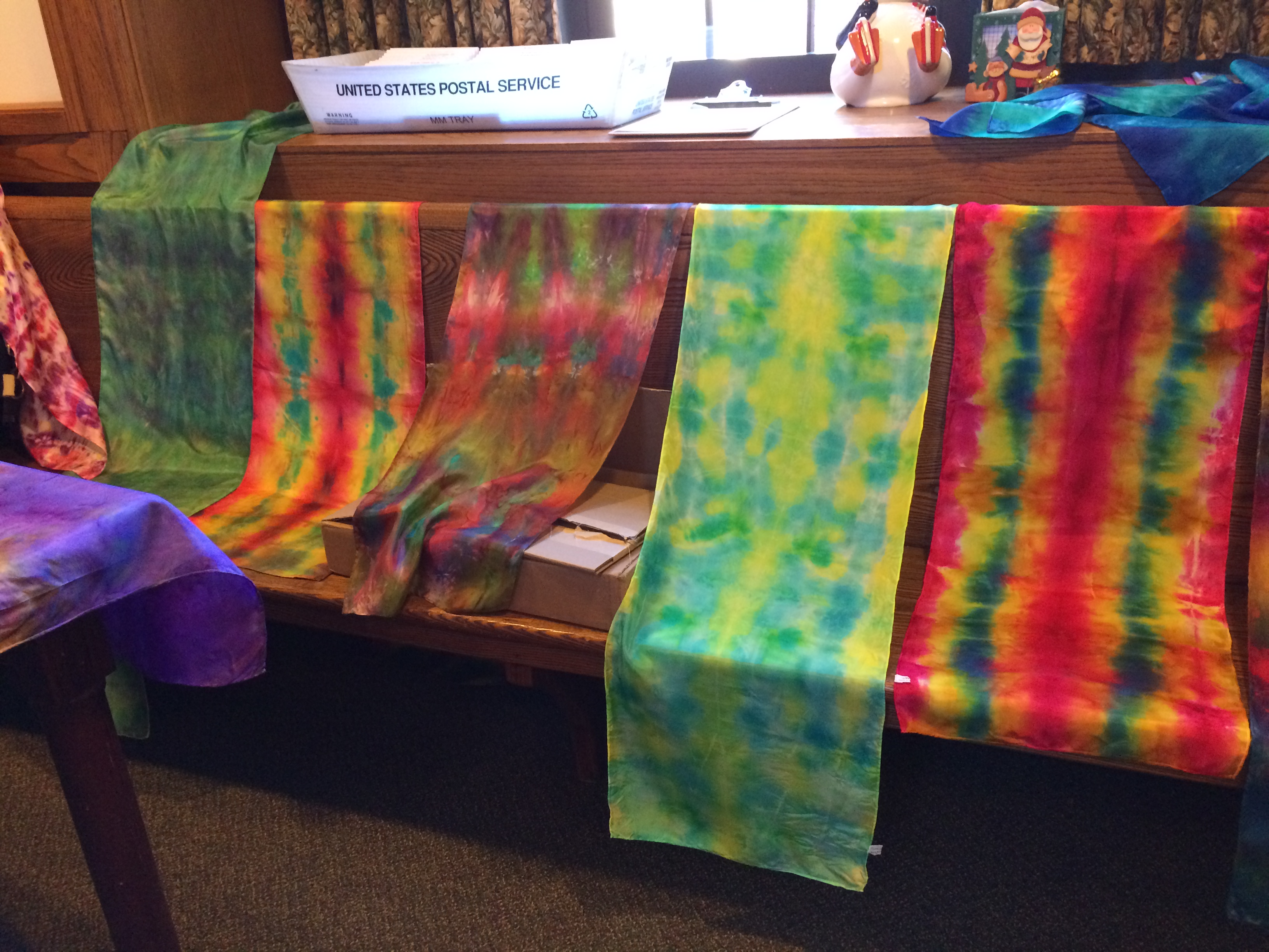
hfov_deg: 61.7
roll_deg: +2.6
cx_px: 634
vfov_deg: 48.2
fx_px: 1063
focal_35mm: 29
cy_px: 476
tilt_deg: -23.4
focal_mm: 4.15
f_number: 2.2
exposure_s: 1/30
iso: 250
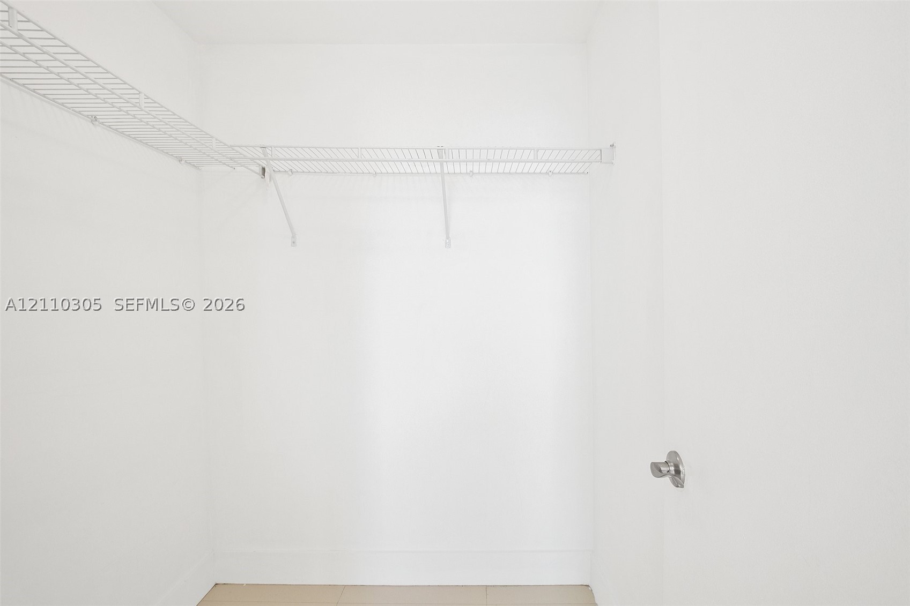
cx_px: 455
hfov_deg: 100.4
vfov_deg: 77.3
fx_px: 379
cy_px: 303
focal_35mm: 15
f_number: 8
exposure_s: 1/15
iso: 250
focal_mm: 10
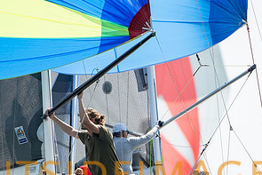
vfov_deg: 1.1
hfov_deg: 1.7
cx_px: 145
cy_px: 167
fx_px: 8832
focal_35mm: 1213
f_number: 5.6
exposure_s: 1/2500
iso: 400
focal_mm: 400
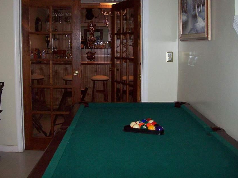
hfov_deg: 42.8
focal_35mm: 44
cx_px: 98
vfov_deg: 32.7
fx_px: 302
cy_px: 69
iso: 140
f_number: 2.7
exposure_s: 1/64
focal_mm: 6
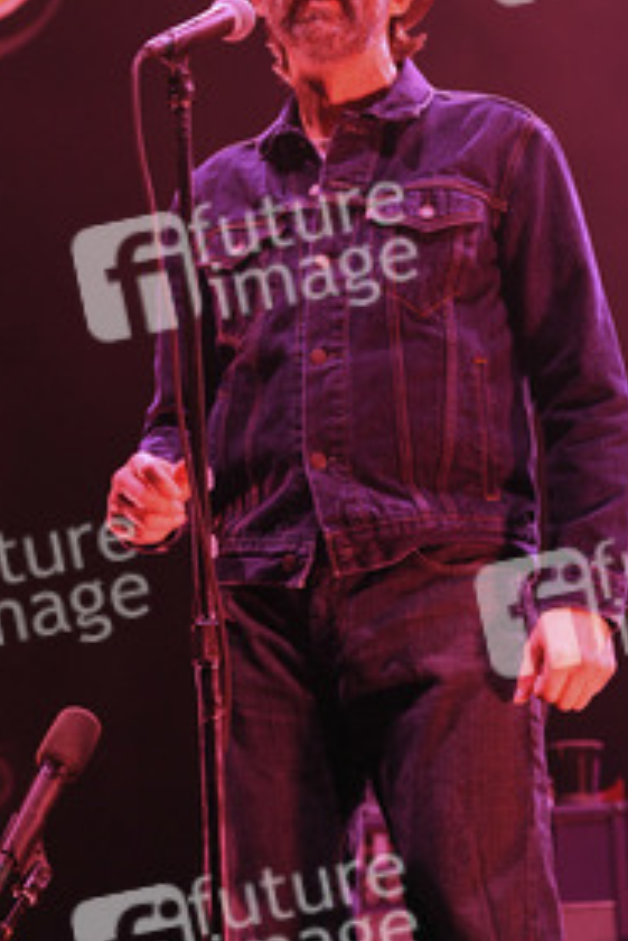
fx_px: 2613
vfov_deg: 20.4
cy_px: 430
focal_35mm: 100
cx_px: 344
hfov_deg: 13.7
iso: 1600
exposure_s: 1/250
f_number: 3.5
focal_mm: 70
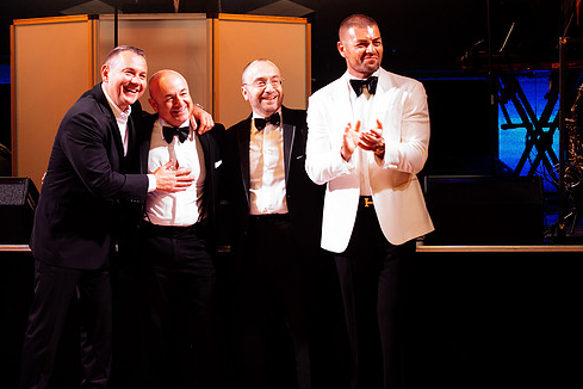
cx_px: 304
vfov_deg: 16.4
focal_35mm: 83
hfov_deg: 24.5
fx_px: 1344
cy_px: 162
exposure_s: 1/200
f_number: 2.8
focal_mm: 70
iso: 2000
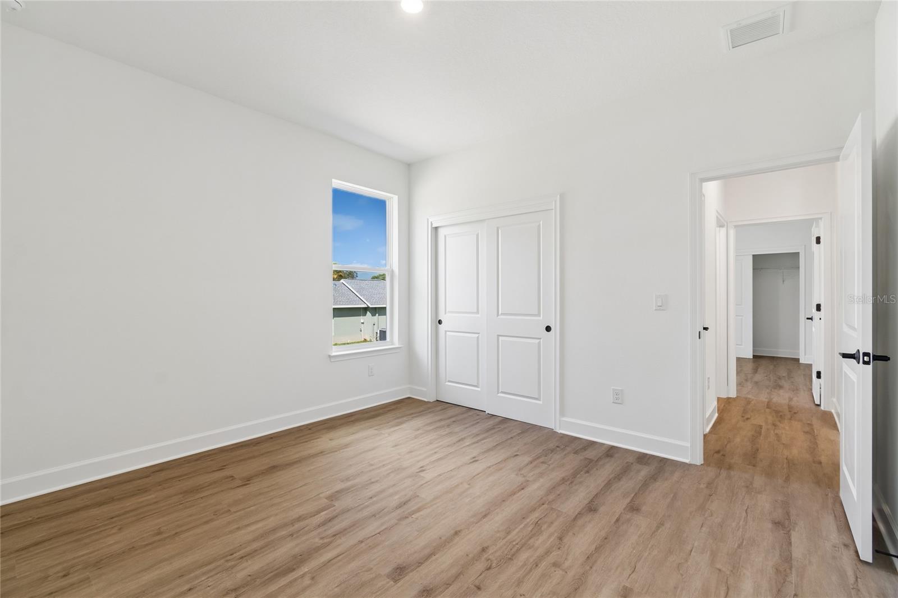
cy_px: 299
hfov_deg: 100.4
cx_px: 449
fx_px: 374
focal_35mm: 15
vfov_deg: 77.3
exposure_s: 1/3.33
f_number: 7.1
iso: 100
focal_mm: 10
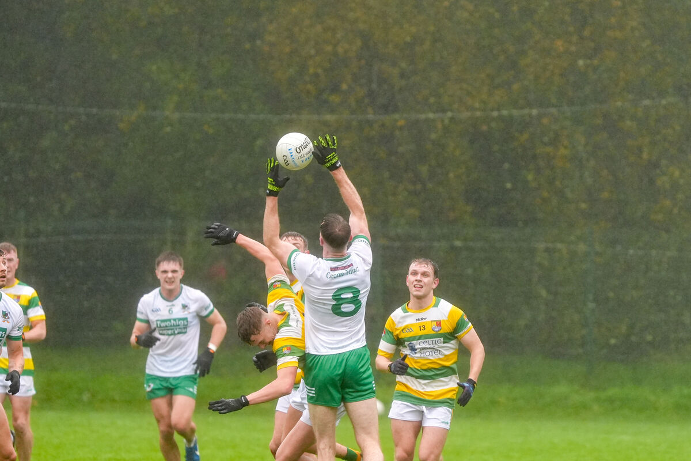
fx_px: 8598
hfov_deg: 4.6
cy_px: 230
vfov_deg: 3.1
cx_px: 346
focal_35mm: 448
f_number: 6.3
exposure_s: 1/640
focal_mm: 448
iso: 1600
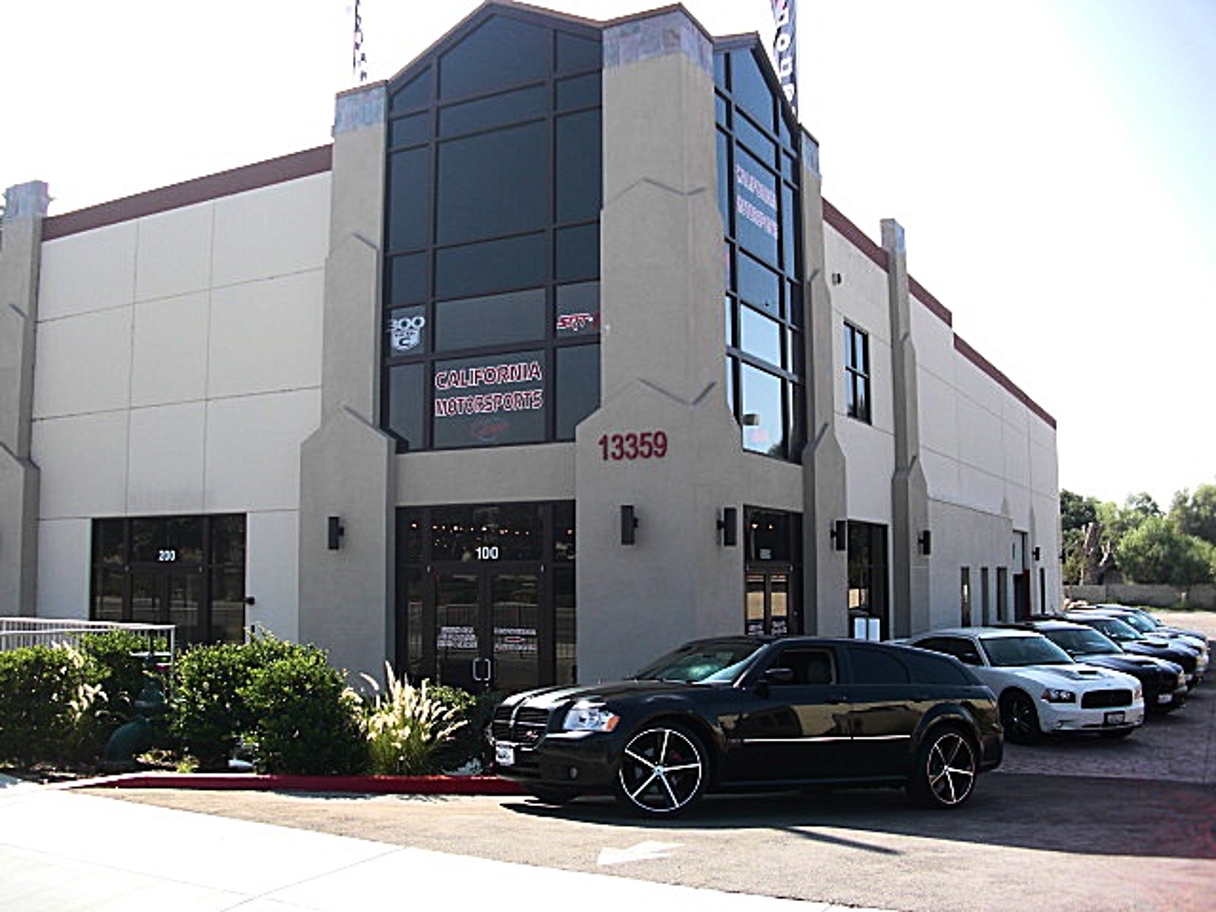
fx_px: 1265
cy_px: 456
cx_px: 608
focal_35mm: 36
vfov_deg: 39.7
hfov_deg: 51.4
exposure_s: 1/500
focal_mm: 6.3
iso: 50
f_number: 2.8
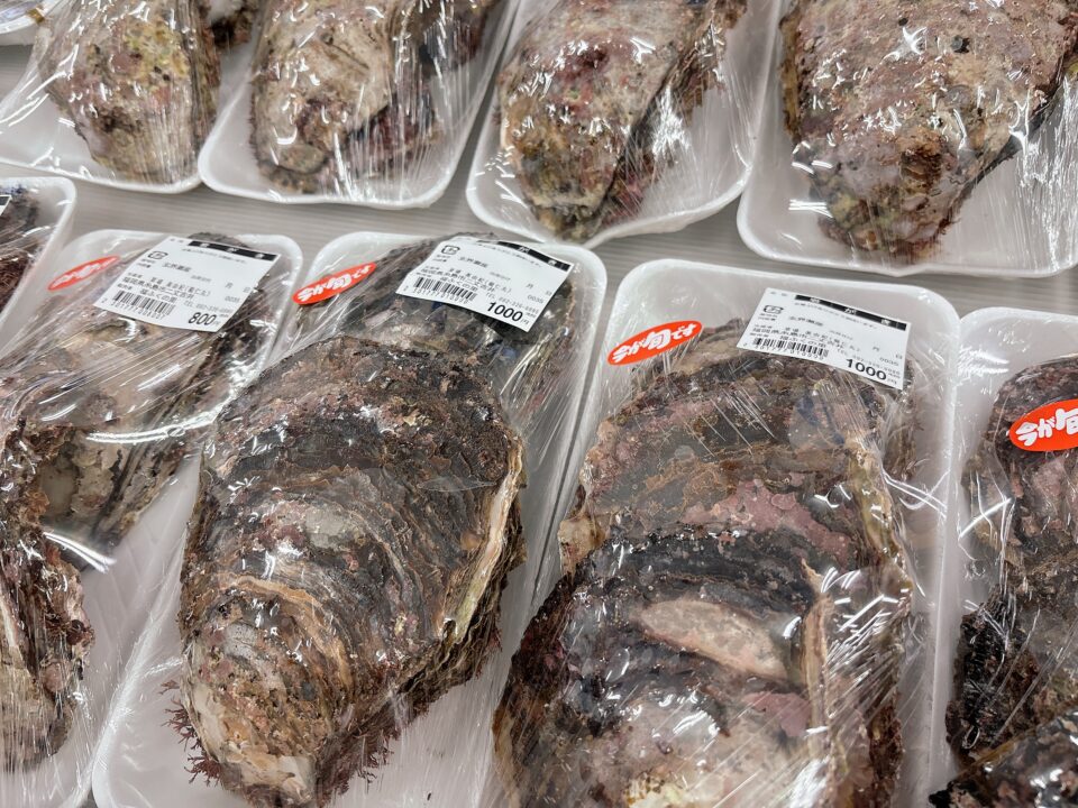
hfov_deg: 67.3
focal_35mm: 26
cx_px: 539
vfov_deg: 53.1
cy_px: 404
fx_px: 810
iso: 80
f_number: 1.6
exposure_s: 1/60
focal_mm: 5.96
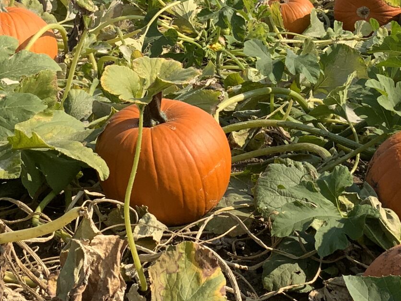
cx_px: 230
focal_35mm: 89
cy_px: 29
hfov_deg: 22.0
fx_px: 1031
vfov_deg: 16.4
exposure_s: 1/1786
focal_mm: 3
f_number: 1.8
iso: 16
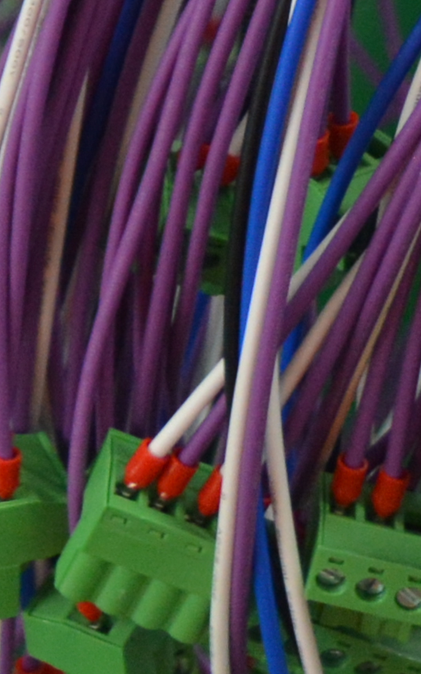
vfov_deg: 8.5
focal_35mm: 235
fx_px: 4313
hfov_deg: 5.5
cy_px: -654
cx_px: -318
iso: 720
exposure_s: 1/60
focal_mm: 22
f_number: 4
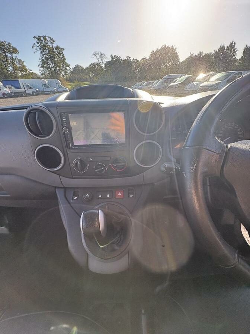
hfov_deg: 85.7
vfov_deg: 102.1
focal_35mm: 14
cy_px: 167
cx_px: 125
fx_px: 135
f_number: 2.2
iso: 50
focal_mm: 2.22
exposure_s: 1/211
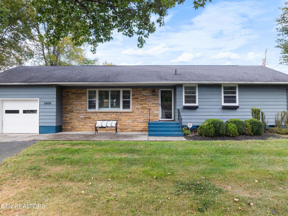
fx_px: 200
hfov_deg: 71.6
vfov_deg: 56.8
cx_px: 144
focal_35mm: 24
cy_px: 108
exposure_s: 1/200
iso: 400
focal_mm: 12.29
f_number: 2.8
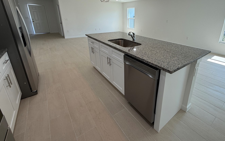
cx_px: 133
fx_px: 110
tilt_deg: -17.1
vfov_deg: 64.0
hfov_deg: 90.1
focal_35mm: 18
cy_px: 52
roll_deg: -3.1
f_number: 2.2
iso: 64
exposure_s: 1/120
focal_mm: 2.22
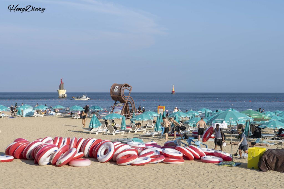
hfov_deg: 33.4
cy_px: 94
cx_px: 142
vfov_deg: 22.6
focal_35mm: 60
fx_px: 473
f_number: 11
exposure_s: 1/200
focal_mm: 60
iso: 100
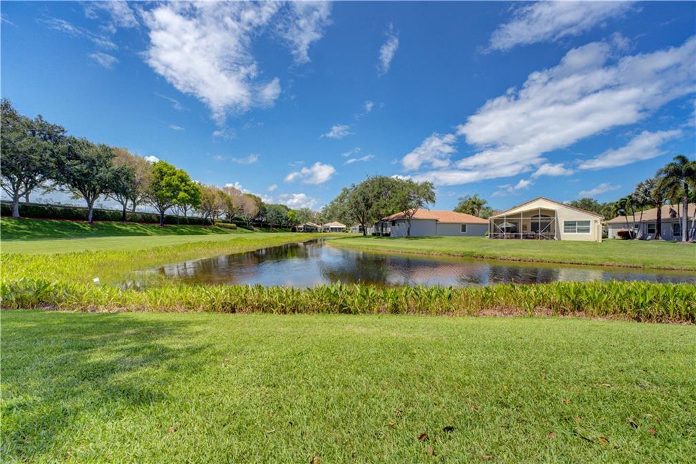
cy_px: 232
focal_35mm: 14
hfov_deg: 104.2
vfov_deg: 81.2
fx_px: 271
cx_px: 348
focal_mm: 14
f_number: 8
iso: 400
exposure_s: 1/1000
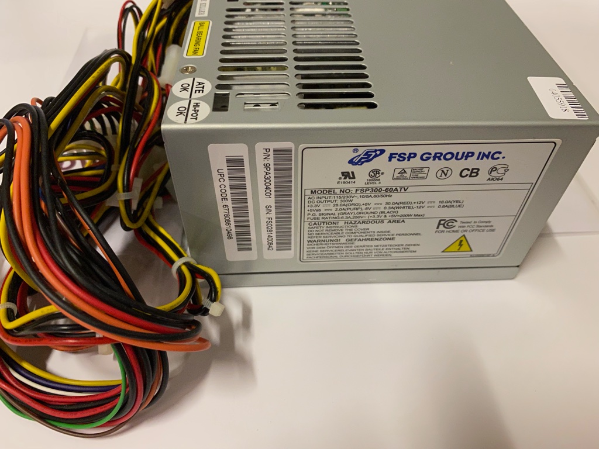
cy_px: 224
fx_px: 450
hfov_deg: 67.3
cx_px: 300
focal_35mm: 26
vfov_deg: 53.1
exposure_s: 1/50
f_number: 1.8
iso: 250
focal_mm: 4.25
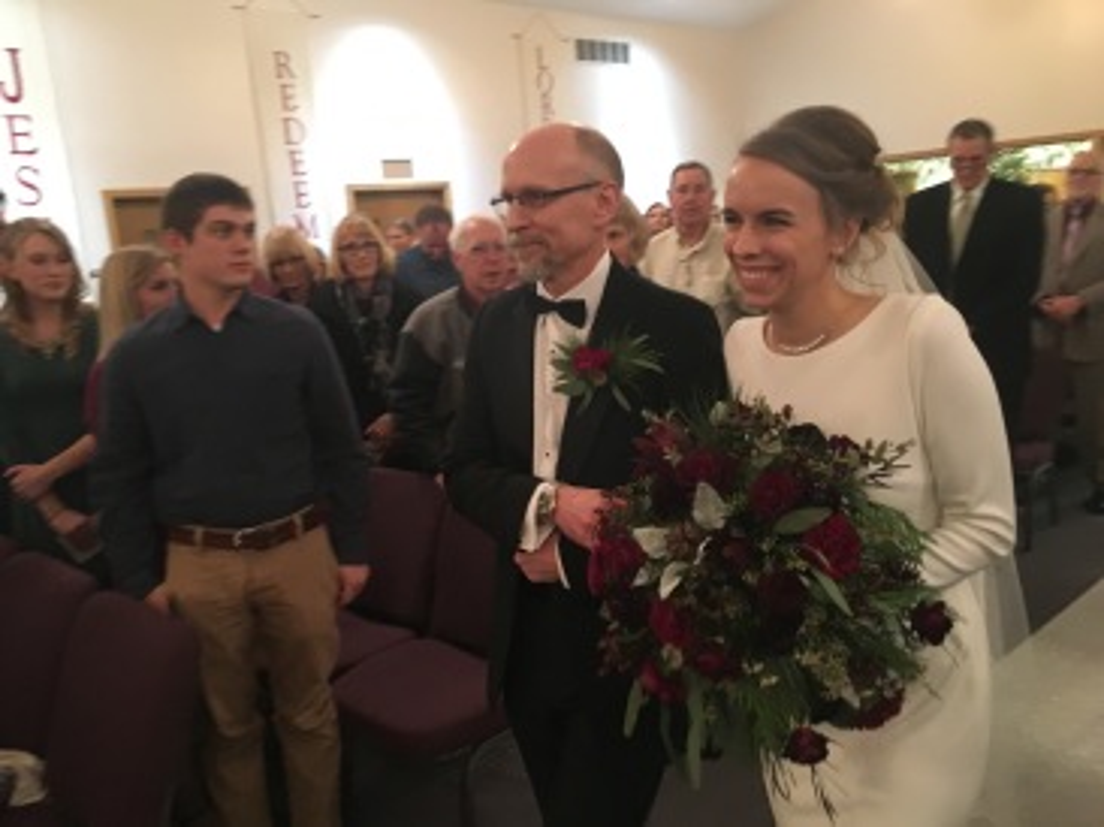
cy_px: 414
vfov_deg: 48.2
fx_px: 924
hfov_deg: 61.7
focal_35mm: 29
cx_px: 552
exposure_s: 1/15
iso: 200
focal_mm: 4.15
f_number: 2.2
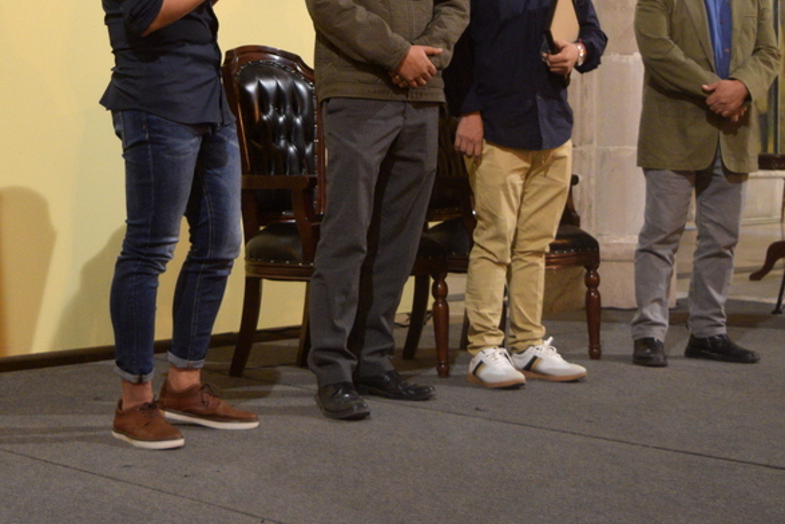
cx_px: 301
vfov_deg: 17.8
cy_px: 96
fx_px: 1655
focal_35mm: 76
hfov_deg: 26.6
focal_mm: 29
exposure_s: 1/30
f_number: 4.2
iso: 1600
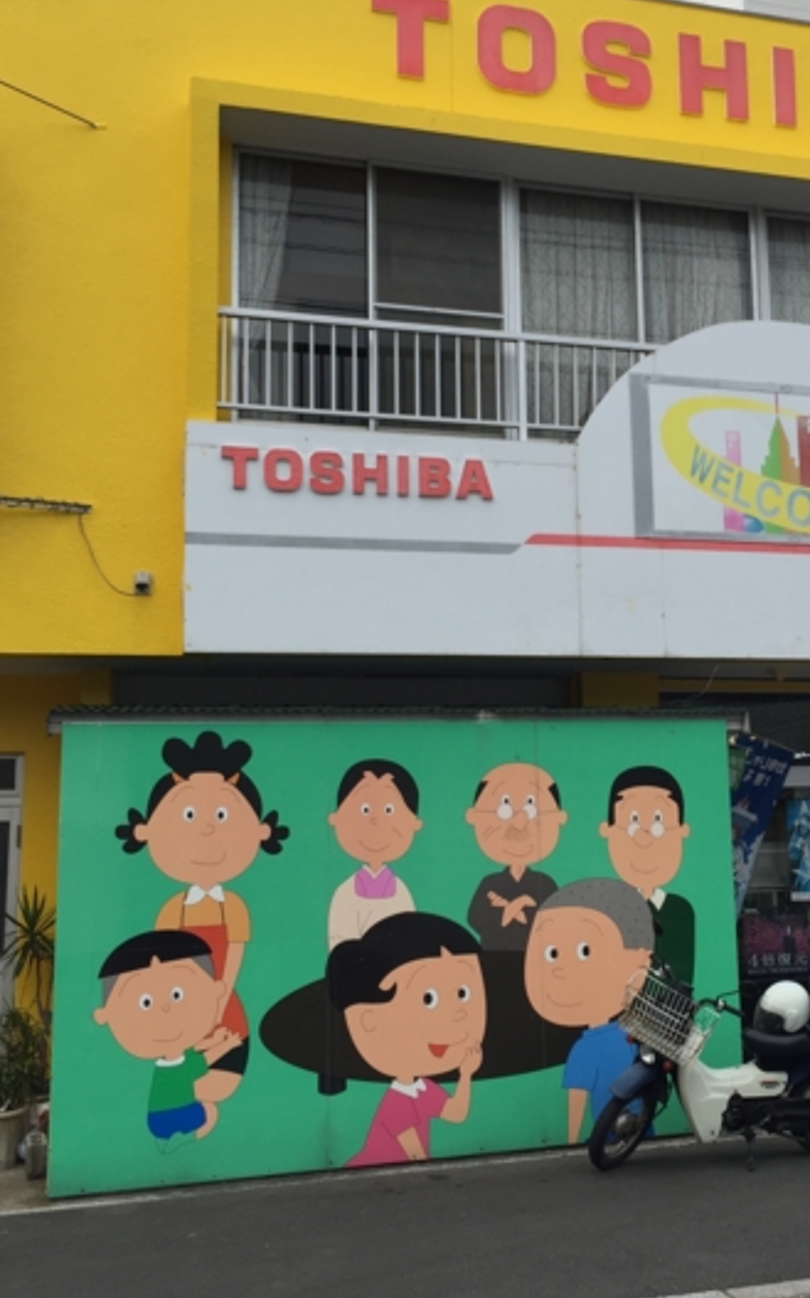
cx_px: 633
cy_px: 635
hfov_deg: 29.9
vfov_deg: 47.2
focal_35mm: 42
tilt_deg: +7.6
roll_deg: +1.1
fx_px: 1485
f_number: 2.2
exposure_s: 1/860
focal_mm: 4.15
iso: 32
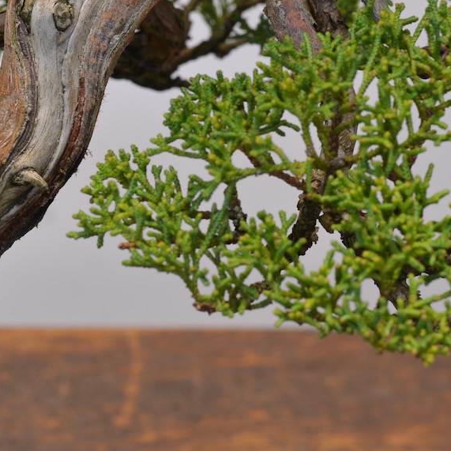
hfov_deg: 12.1
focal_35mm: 143
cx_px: 40
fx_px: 2108
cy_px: 220
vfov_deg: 12.2
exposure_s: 1/1.6
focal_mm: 50
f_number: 8
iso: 100
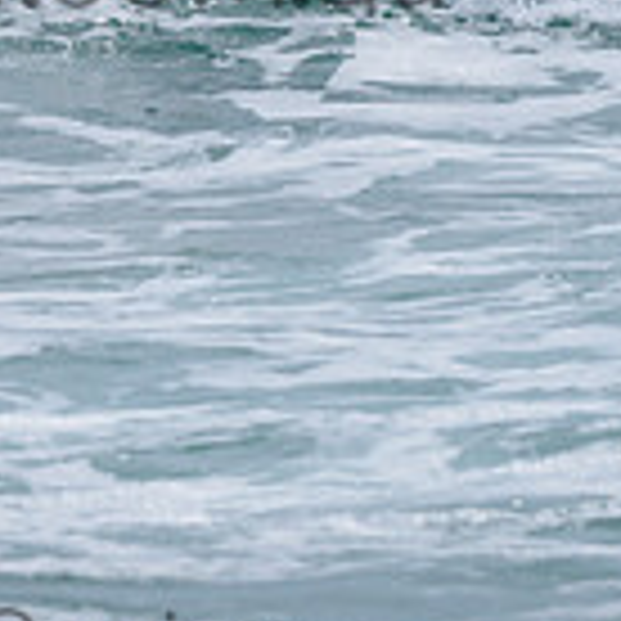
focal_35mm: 1139
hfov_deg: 1.5
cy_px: -268
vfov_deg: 1.5
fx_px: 23118
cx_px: -256
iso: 90
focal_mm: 260
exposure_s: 1/2000
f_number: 5.6
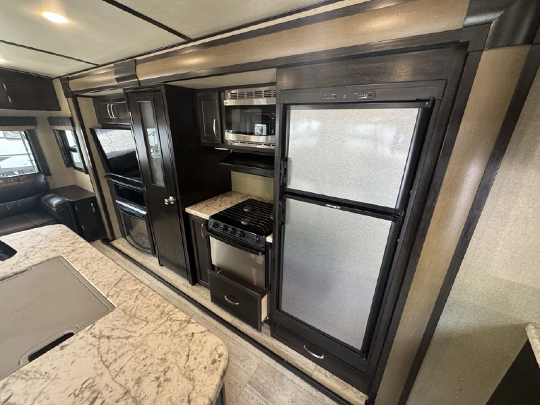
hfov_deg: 102.1
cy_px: 202
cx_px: 270
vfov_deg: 85.7
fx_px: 218
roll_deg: -0.7
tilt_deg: -22.6
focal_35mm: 14
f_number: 2.2
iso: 400
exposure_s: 1/60
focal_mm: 2.22
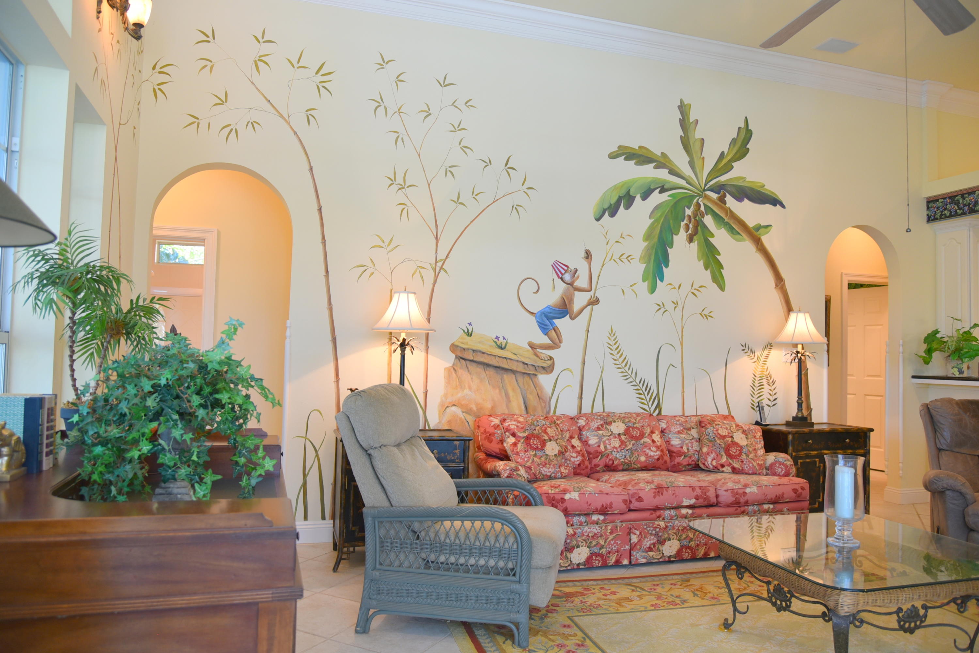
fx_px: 653
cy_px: 326
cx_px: 490
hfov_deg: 73.7
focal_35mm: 24
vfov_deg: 53.1
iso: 500
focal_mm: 24
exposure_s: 1/60
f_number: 4
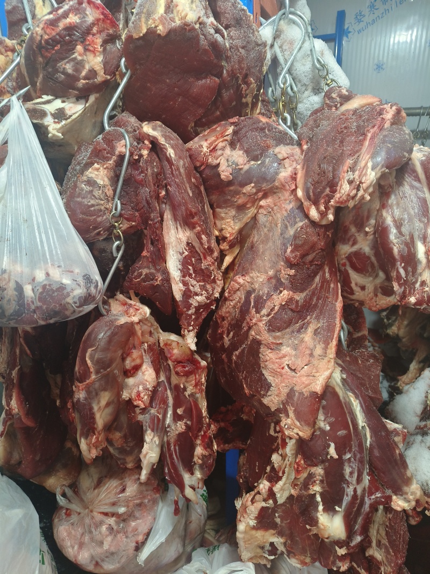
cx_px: 215
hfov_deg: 58.9
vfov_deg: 73.9
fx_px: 381
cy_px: 287
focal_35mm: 23
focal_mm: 5.56
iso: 778
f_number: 1.88
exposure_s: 1/50
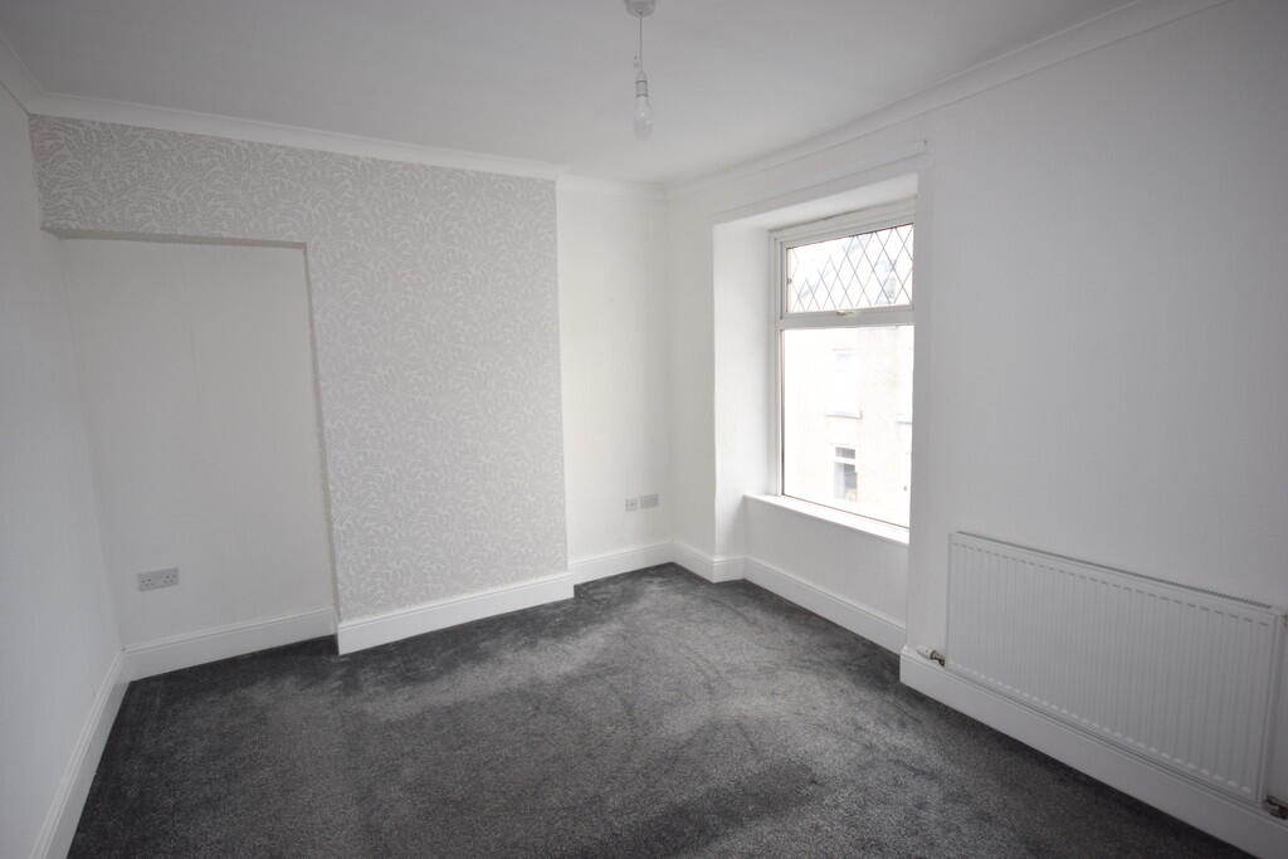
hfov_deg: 90.0
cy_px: 430
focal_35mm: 18
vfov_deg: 67.4
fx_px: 644
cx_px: 644
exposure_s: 1/125
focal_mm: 12
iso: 360
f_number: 5.6
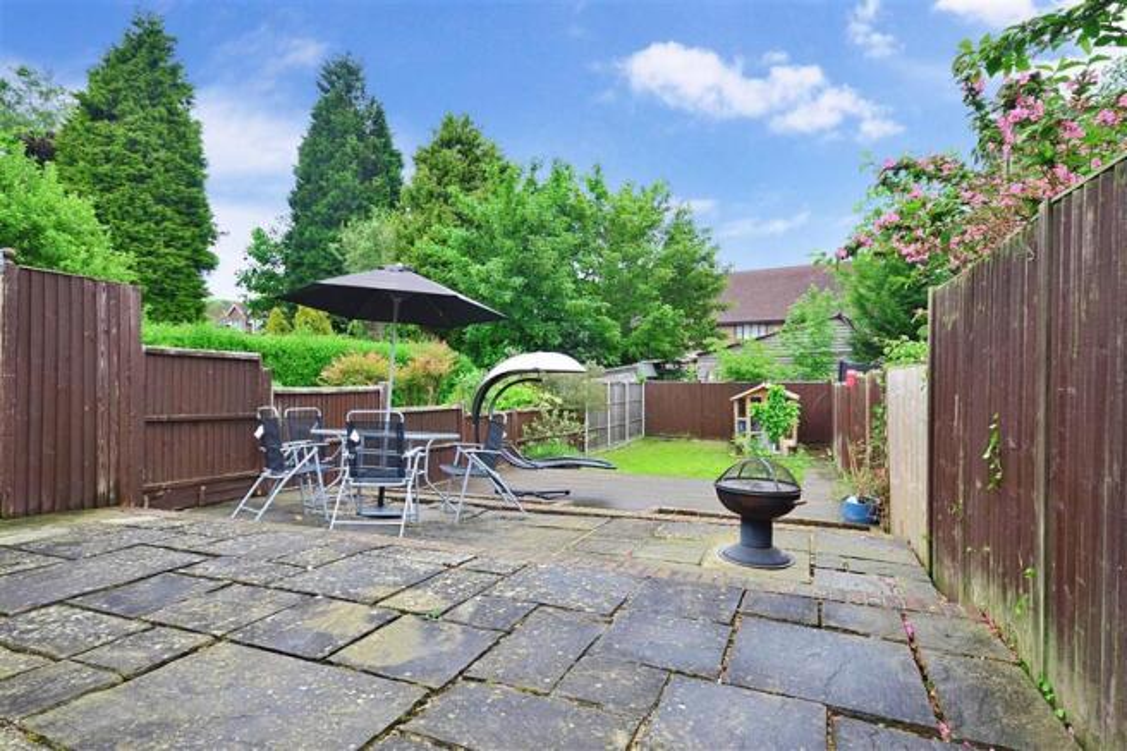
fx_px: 610
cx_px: 564
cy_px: 376
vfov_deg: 63.2
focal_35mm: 20
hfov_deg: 85.4
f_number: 10
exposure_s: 1/25
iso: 200
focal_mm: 13
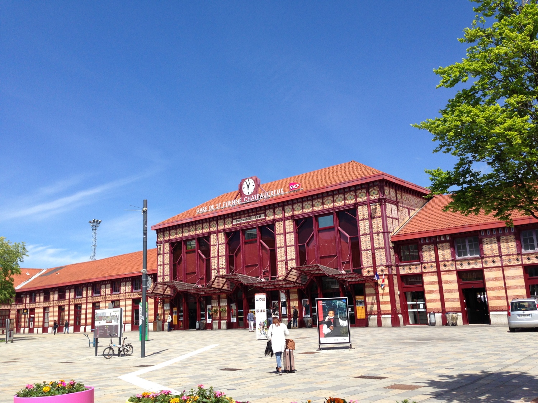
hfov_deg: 55.4
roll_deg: +3.2
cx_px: 269
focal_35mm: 33
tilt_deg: +11.6
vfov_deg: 42.9
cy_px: 202
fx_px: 513
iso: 50
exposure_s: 1/1466
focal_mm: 4.12
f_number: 2.4
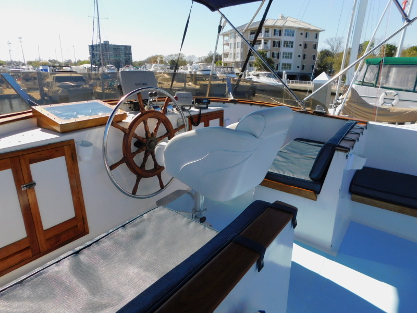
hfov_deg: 73.9
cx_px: 208
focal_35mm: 23
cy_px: 156
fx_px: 277
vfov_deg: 58.9
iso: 125
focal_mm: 4
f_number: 3
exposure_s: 1/1000
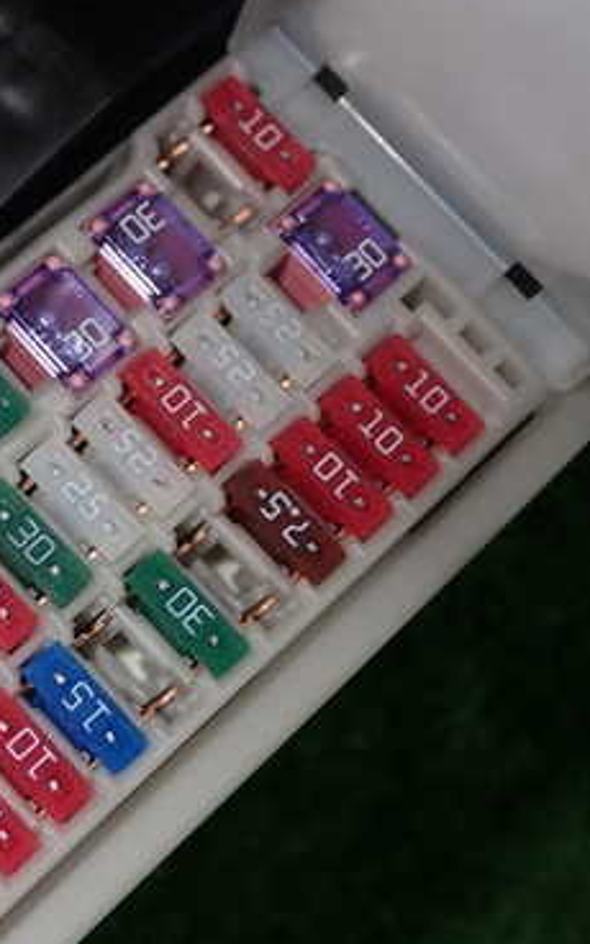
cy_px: 567
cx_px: -59
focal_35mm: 76
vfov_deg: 27.1
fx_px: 1955
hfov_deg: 16.6
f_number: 9
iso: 200
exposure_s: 1/40
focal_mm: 7.84
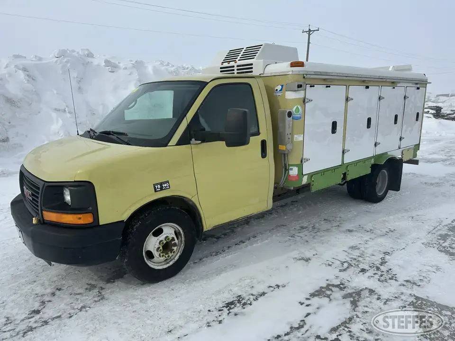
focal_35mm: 24
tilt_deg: -12.3
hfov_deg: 71.6
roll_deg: +0.8
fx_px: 315
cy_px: 170
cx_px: 228
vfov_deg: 56.8
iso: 80
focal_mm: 6.86
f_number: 1.78
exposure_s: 1/10753
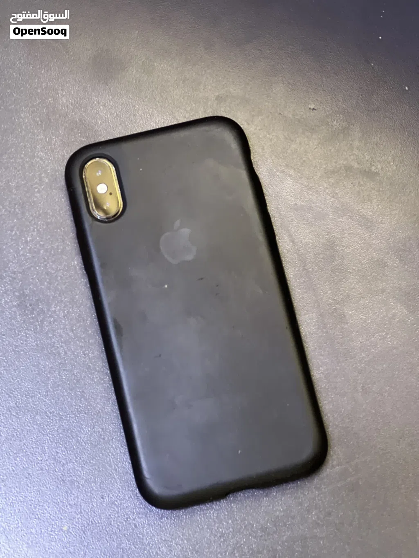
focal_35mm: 77
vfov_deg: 25.3
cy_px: 279
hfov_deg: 19.1
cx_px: 210
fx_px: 1243
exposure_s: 1/33
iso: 400
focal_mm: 9
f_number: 2.8
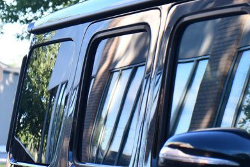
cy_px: 98
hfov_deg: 11.9
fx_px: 1195
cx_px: 167
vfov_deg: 8.0
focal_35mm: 172
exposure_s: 1/250
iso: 400
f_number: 5.6
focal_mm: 70
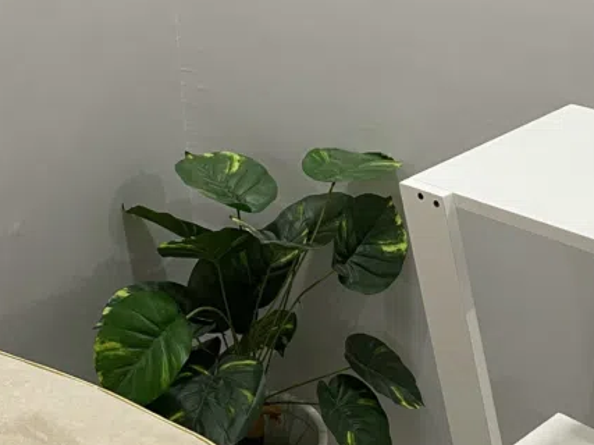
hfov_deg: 47.2
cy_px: 264
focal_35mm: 39
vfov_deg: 36.7
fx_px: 669
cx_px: 392
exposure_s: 1/50
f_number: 1.8
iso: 125
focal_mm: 4.25
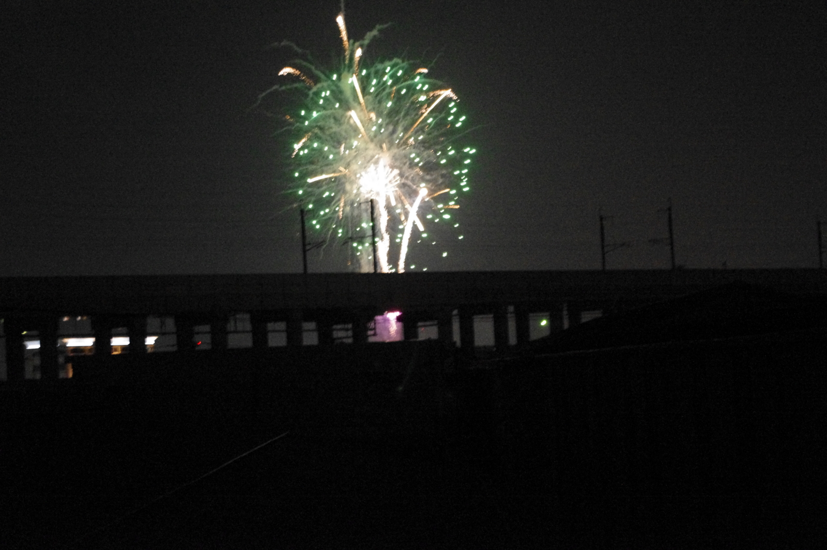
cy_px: 275
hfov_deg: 24.8
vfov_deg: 16.6
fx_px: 1882
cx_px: 414
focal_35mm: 82
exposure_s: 1/15
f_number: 5.6
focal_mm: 55
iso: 6400
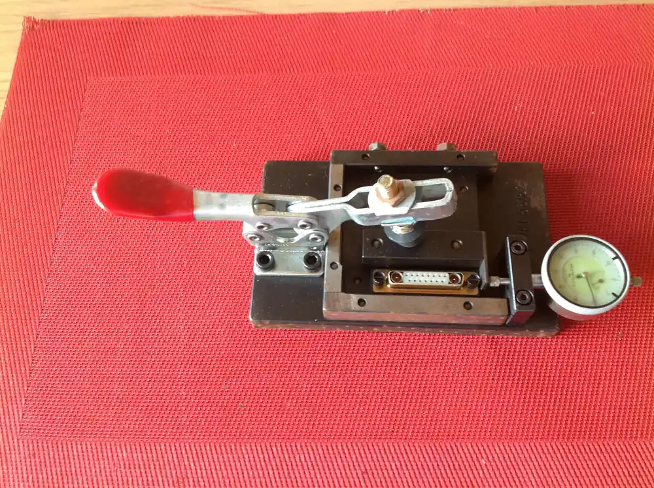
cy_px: 244
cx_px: 327
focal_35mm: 35
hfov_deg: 52.7
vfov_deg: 40.6
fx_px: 660
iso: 125
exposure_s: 1/15
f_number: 2.4
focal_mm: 4.28
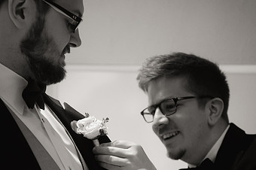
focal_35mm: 82
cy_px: 126
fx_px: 583
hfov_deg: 24.7
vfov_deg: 16.5
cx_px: 104
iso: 2500
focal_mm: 48
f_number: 2.8
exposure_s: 1/100
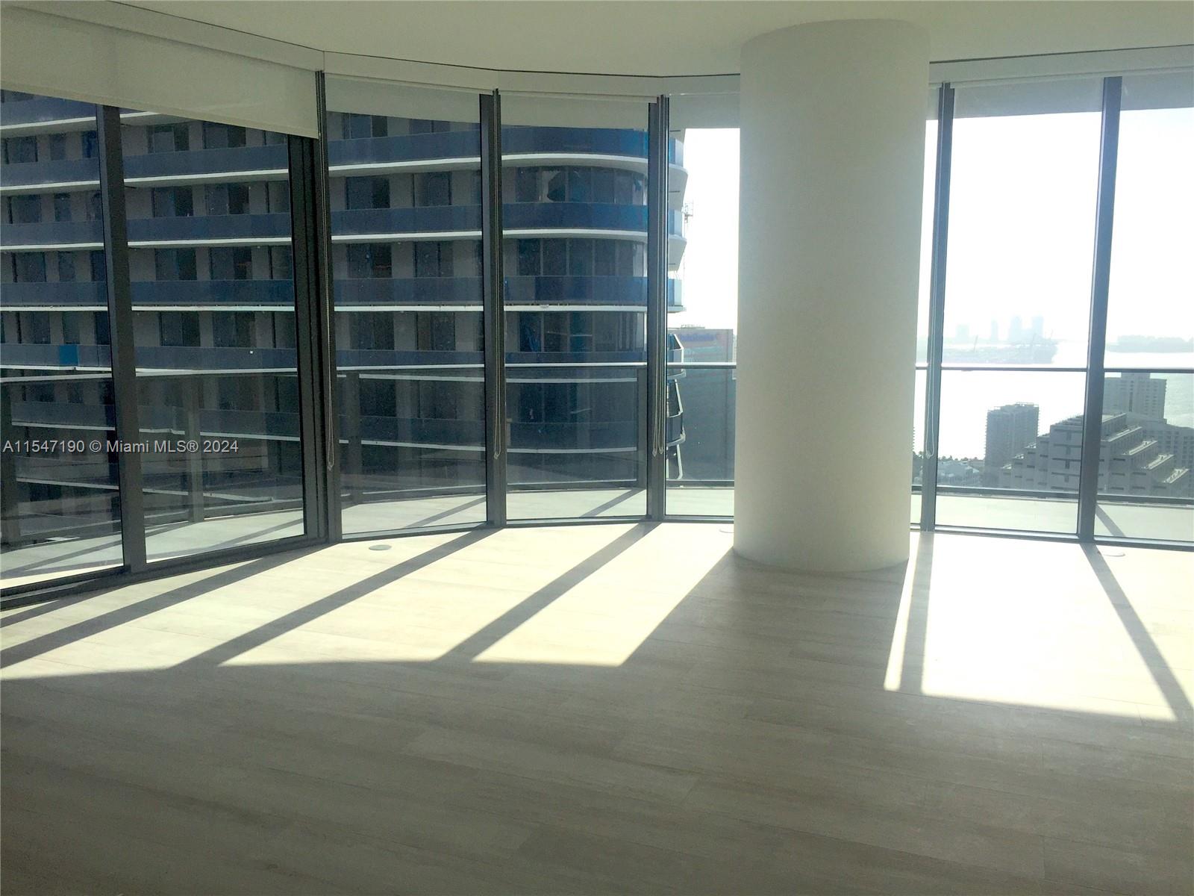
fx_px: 1000
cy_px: 448
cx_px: 597
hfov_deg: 61.7
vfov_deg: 48.2
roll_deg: -0.3
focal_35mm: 29
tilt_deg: -5.8
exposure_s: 1/1582
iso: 32
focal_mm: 4.15
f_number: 2.2
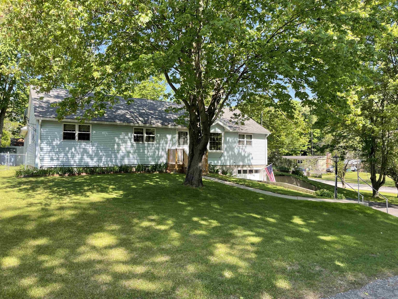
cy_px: 150
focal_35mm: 26
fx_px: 299
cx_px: 199
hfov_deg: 67.3
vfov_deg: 53.1
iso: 32
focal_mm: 4.2
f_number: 1.6
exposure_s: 1/581
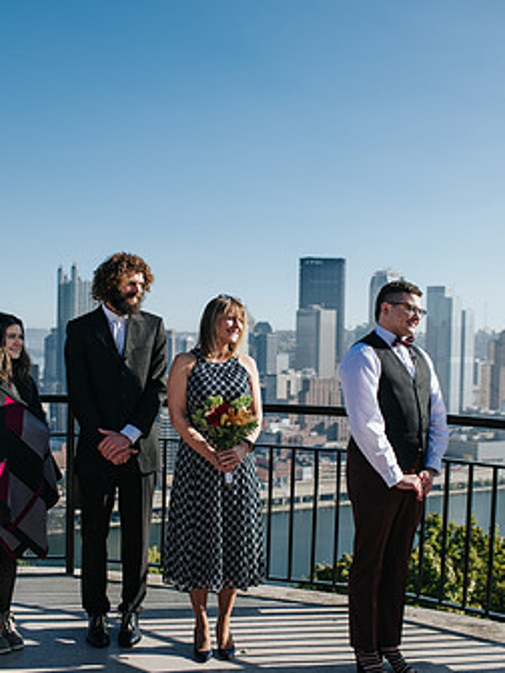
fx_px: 875
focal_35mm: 45
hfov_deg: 32.1
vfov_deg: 42.0
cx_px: 213
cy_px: 365
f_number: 3.2
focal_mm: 35
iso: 100
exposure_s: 1/1000
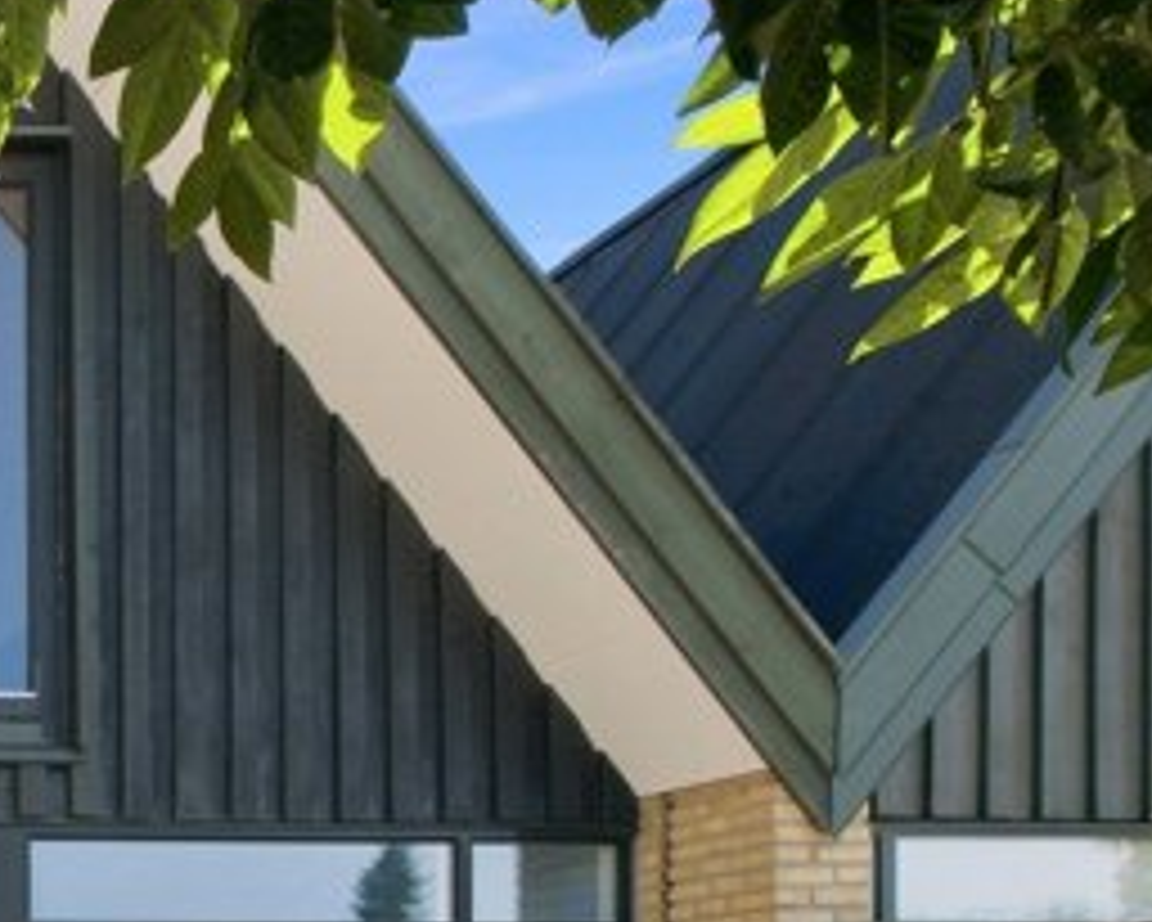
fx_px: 1501
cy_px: 1059
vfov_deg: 30.0
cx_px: -536
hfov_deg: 28.7
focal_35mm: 44
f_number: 7.1
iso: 200
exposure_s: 1/500
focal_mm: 10
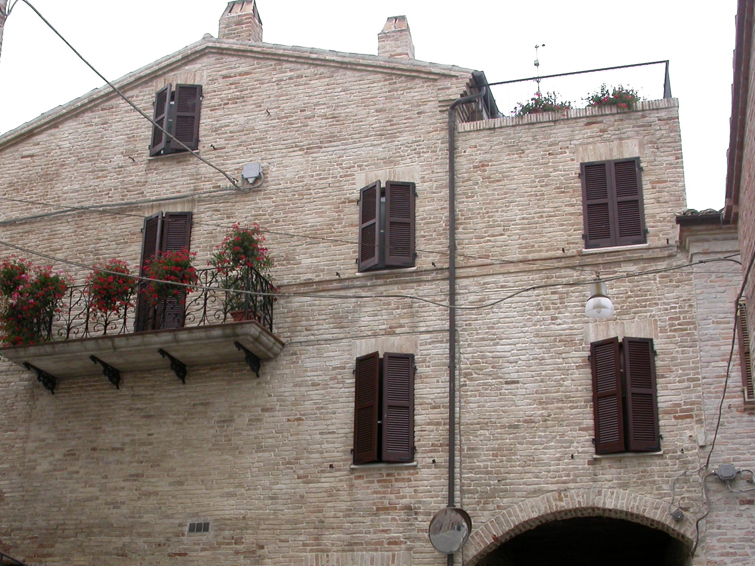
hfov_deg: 37.4
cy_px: 373
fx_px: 1112
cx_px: 307
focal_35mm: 51
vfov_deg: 28.4
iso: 100
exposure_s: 1/193
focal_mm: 7.85
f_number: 5.3
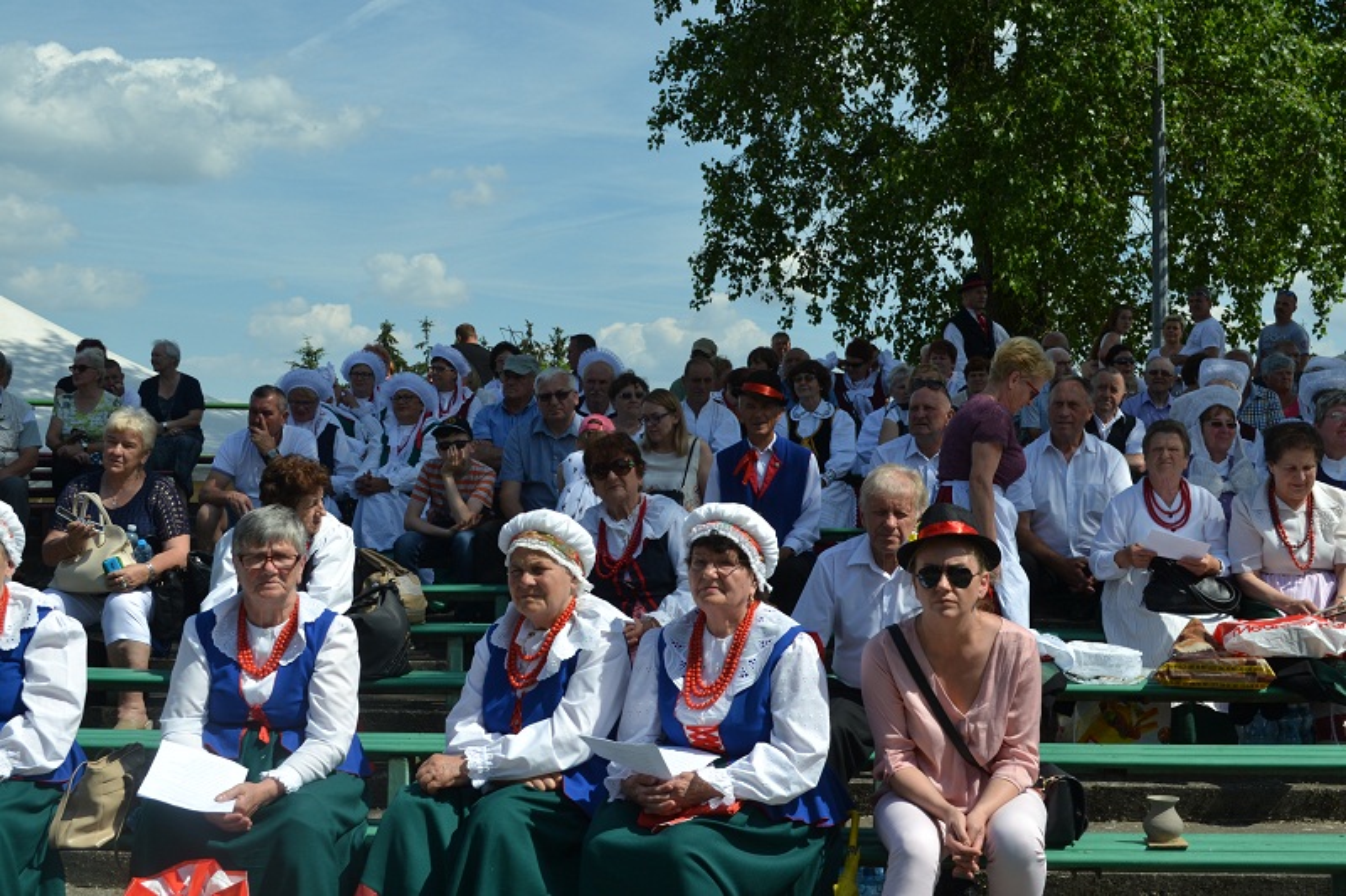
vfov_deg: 28.1
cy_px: 448
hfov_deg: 41.1
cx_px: 673
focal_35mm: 48
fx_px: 1794
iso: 100
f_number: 7.1
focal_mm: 32
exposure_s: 1/200
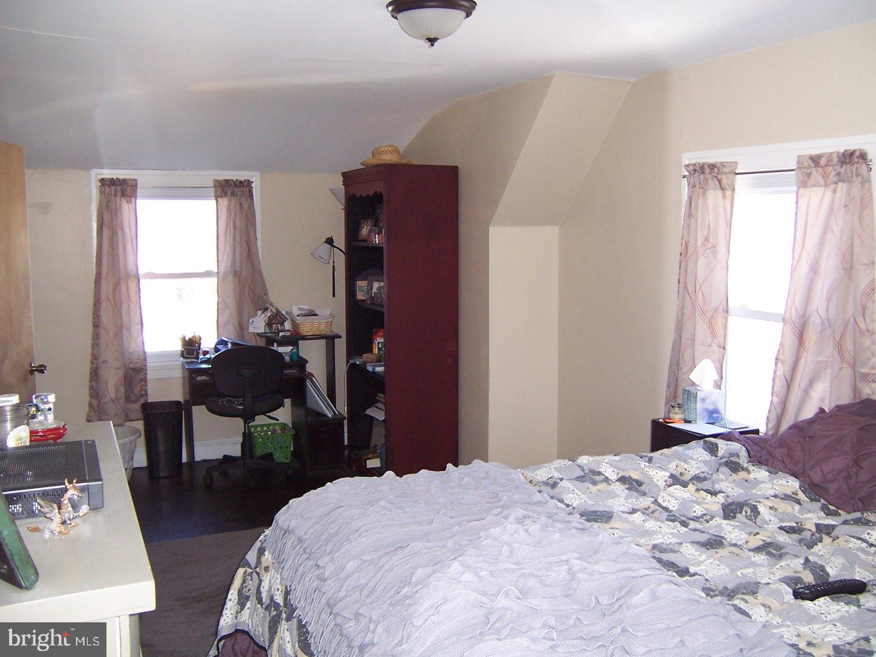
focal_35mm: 33
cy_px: 328
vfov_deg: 42.9
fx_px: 835
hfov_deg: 55.4
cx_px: 438
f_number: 2.8
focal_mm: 5.5
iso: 140
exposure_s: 1/60
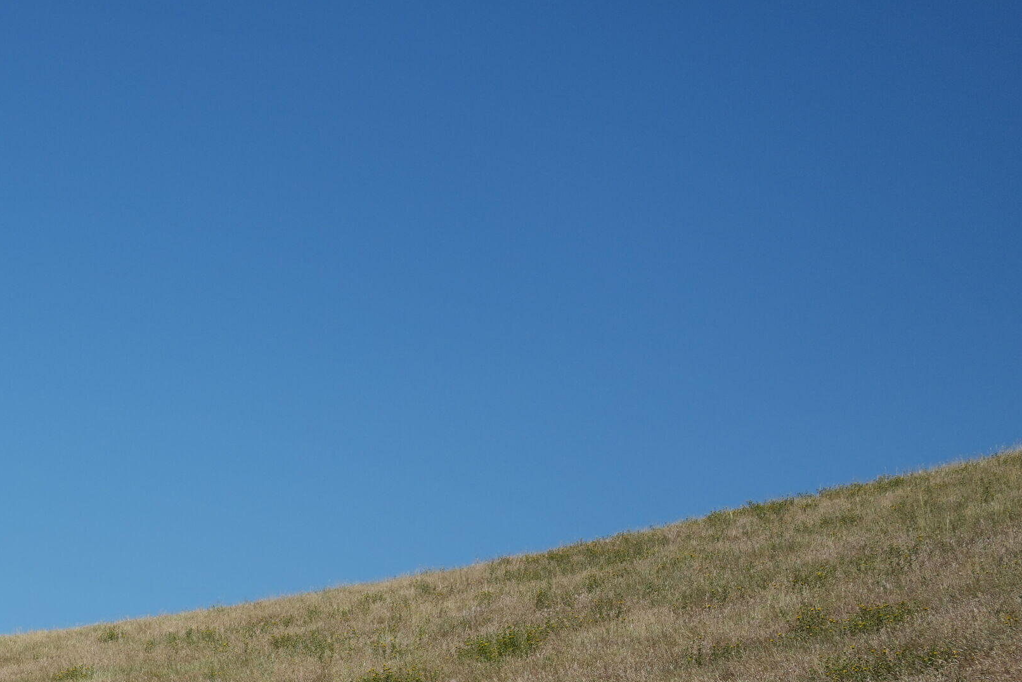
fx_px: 3804
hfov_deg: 14.6
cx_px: -316
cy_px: 912
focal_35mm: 134
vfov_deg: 10.0
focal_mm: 50
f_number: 4.5
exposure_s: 1/3200
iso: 250
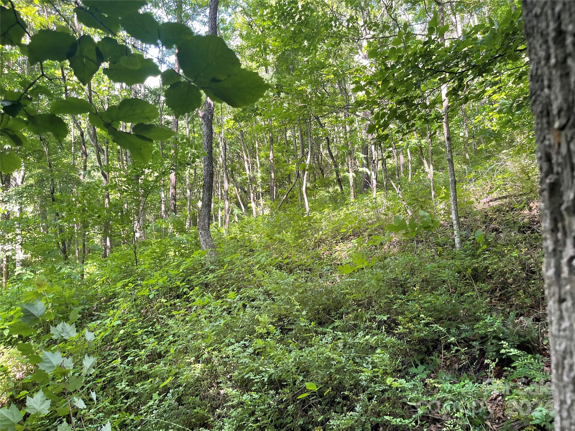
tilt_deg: -2.2
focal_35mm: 25
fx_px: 415
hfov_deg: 69.4
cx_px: 288
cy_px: 216
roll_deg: -2.4
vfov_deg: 54.9
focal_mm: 5.1
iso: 100
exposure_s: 1/121
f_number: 1.6
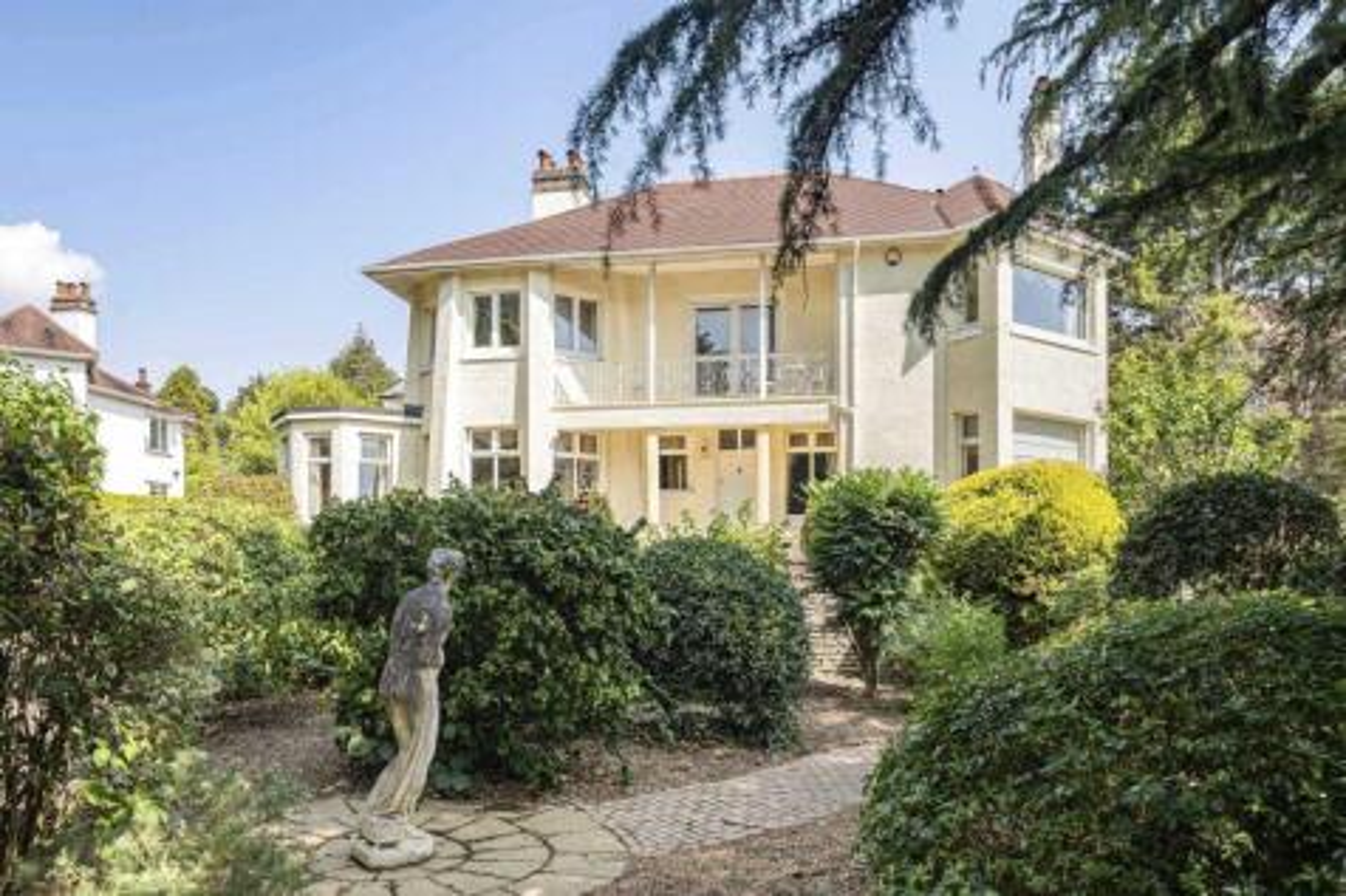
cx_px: 673
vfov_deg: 54.1
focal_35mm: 24
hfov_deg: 74.9
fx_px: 878
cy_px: 448
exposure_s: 1/320
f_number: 7.1
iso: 200
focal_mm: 23.5
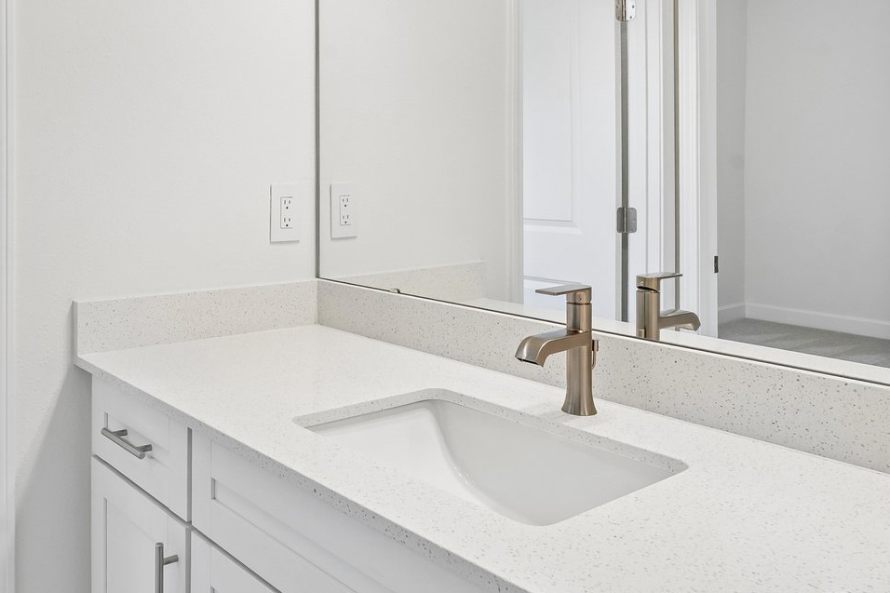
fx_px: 741
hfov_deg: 60.3
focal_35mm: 30
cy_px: 135
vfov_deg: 42.0
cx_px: 288
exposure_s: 1/25
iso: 400
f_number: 11
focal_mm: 14
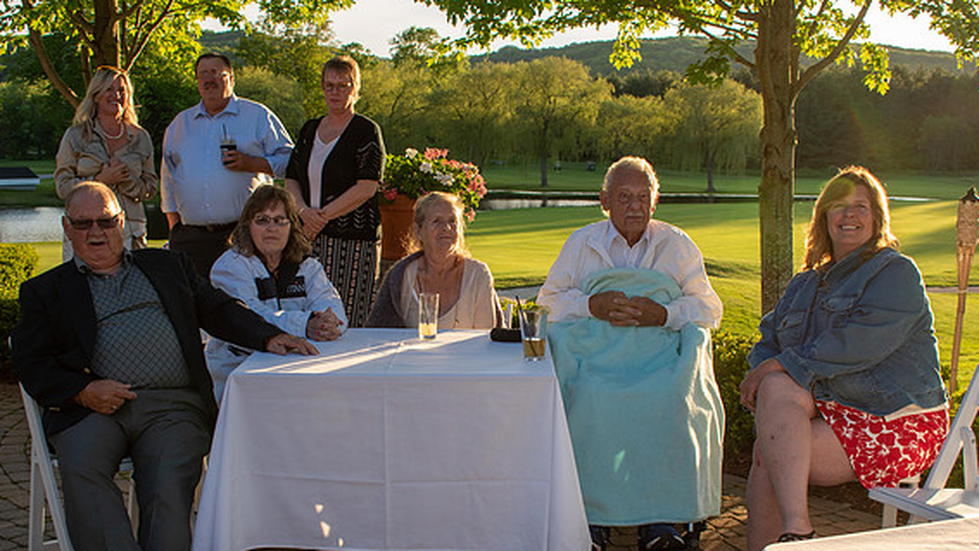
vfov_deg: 24.4
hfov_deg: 42.1
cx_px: 477
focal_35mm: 49
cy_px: 346
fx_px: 1272
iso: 100
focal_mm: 27
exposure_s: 1/125
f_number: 5.6
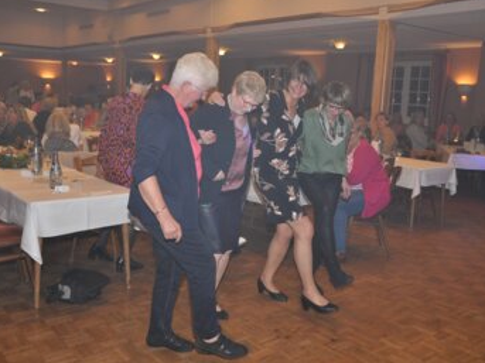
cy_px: 178
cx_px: 232
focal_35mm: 37
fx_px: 518
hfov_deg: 50.1
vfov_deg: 38.6
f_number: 4
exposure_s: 1/60
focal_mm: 22
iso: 800
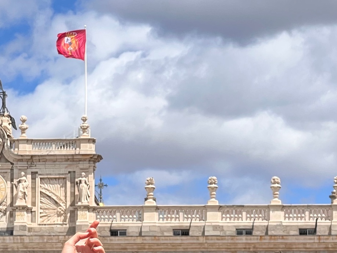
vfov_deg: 6.9
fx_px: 2093
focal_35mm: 215
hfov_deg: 9.2
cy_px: 305
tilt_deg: +4.8
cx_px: 147
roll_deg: +0.8
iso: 32
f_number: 2.8
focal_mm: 9
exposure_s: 1/1096
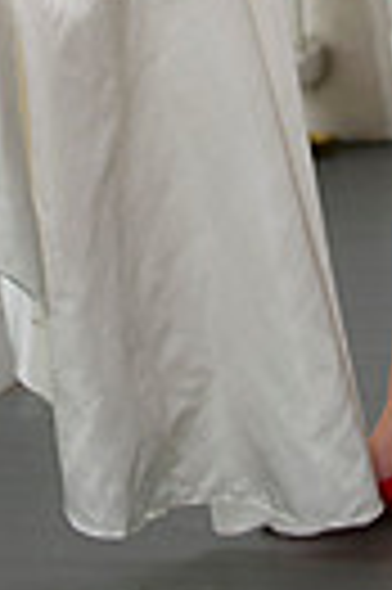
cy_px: -243
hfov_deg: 5.0
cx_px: 164
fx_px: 4503
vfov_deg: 7.4
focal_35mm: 275
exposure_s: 1/100
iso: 250
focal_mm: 80
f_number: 2.8
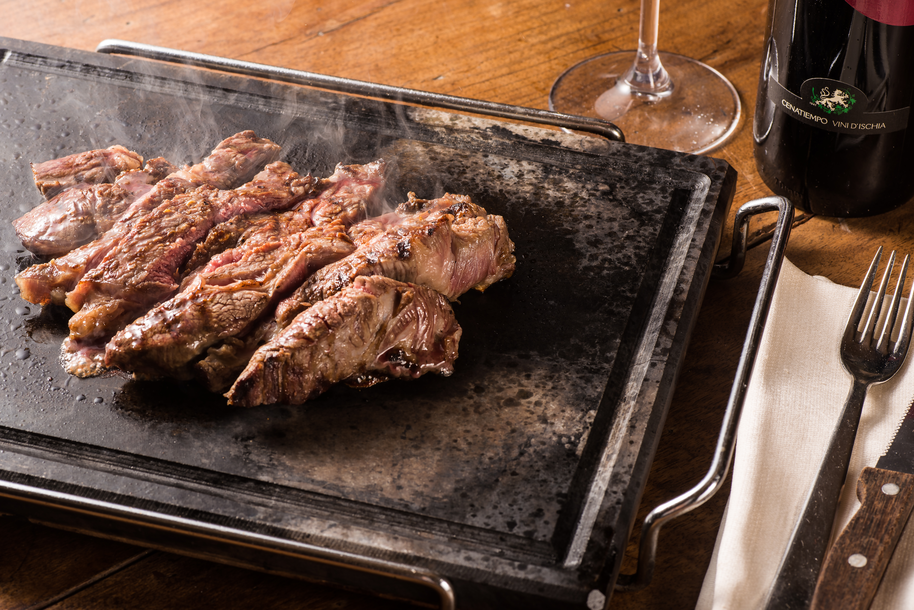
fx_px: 2286
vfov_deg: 15.2
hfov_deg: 22.6
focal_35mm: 90
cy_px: 305
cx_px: 457
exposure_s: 1/125
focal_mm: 90
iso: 100
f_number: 16
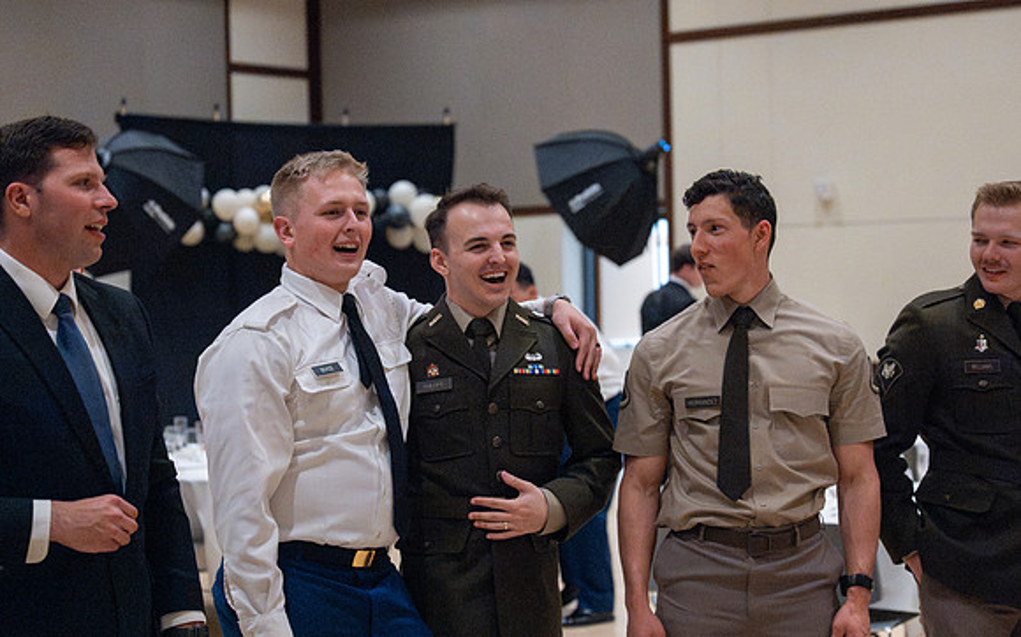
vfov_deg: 18.1
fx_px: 1998
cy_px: 338
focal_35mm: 72
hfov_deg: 28.6
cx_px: 571
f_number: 3.5
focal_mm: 63
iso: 20000
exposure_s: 1/400
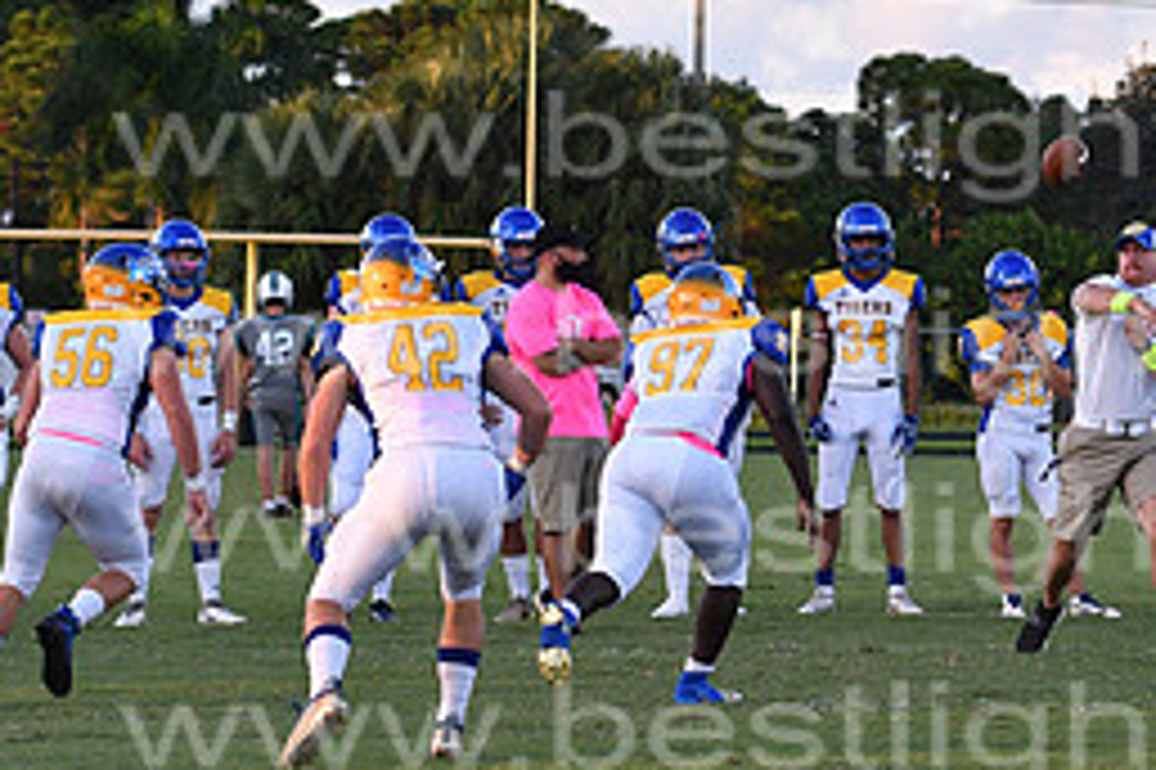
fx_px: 7605
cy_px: 47
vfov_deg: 5.8
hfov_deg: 8.6
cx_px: 1143
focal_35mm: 237
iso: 640
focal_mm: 70
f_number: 4
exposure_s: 1/1000
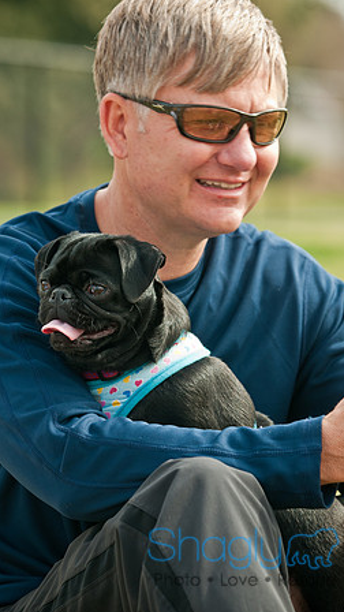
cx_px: 159
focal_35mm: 205
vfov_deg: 10.5
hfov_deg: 5.9
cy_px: 306
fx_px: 3324
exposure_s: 1/250
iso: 200
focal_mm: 130
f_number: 5
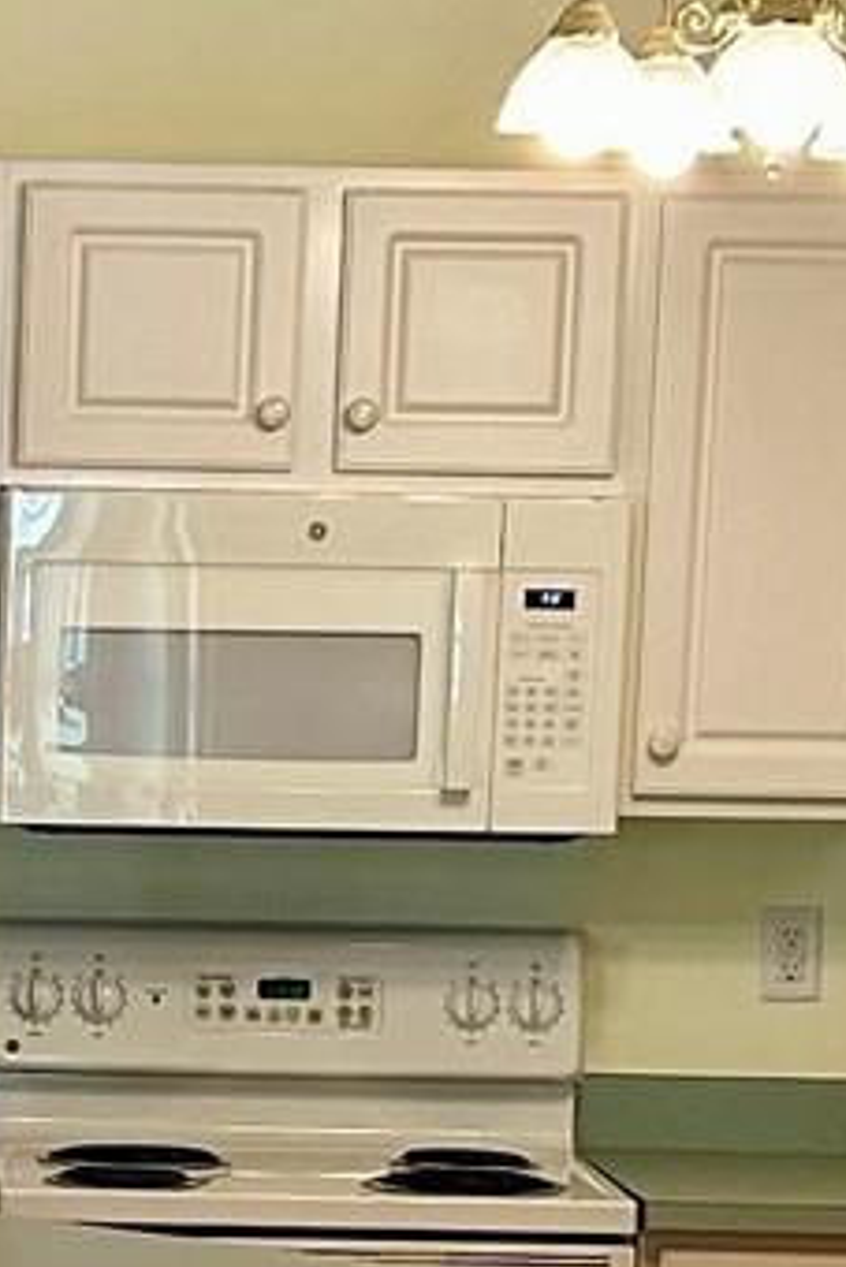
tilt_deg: -8.5
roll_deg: -1.8
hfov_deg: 8.3
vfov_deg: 12.3
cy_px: 1457
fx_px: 5739
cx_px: -216
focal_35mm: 163
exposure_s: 1/120
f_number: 1.5
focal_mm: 5.7
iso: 125
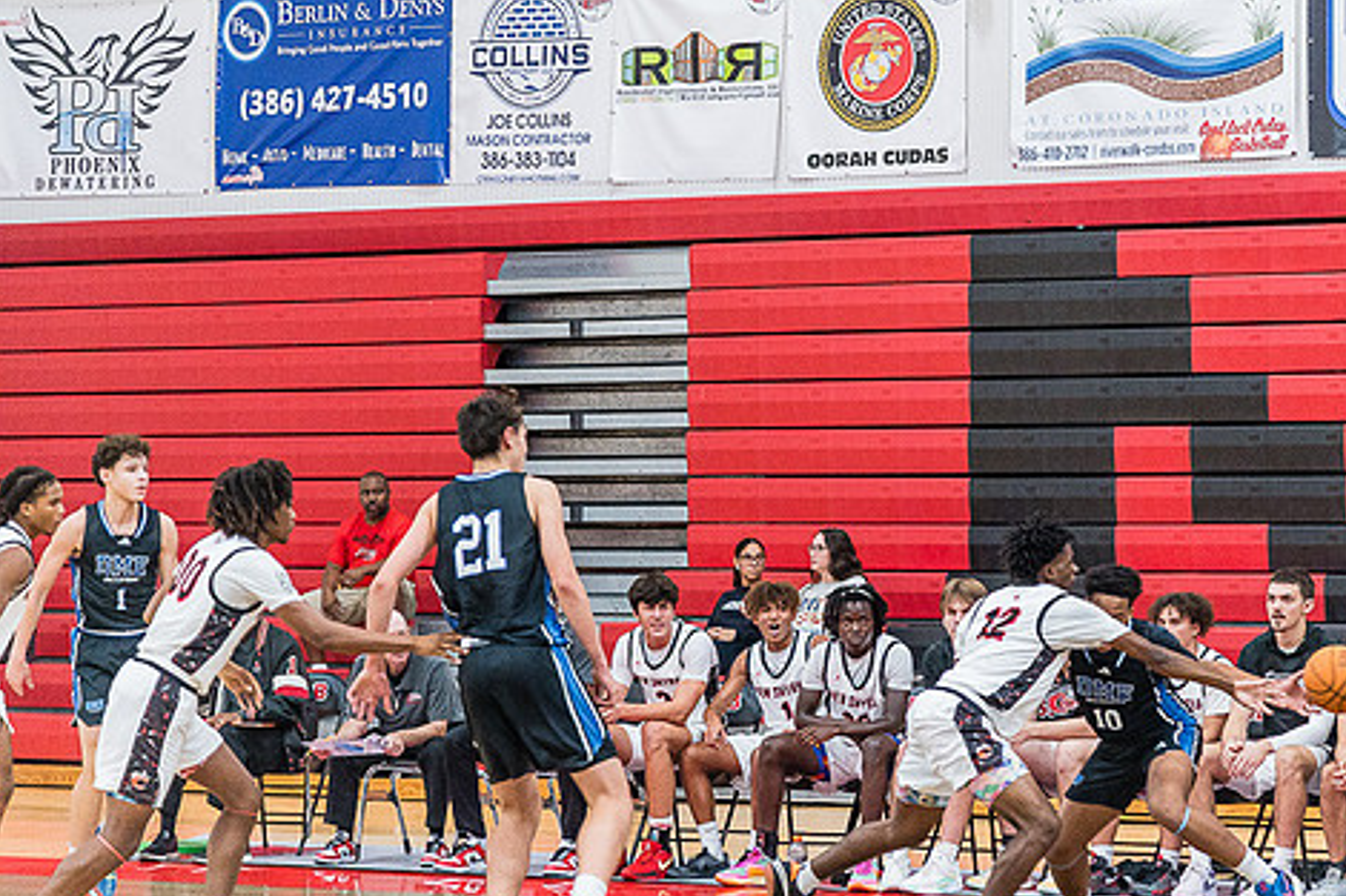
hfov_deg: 13.9
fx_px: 5531
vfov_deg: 9.3
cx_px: 828
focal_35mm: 148
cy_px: 432
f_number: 4
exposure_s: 1/320
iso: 5000
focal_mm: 120
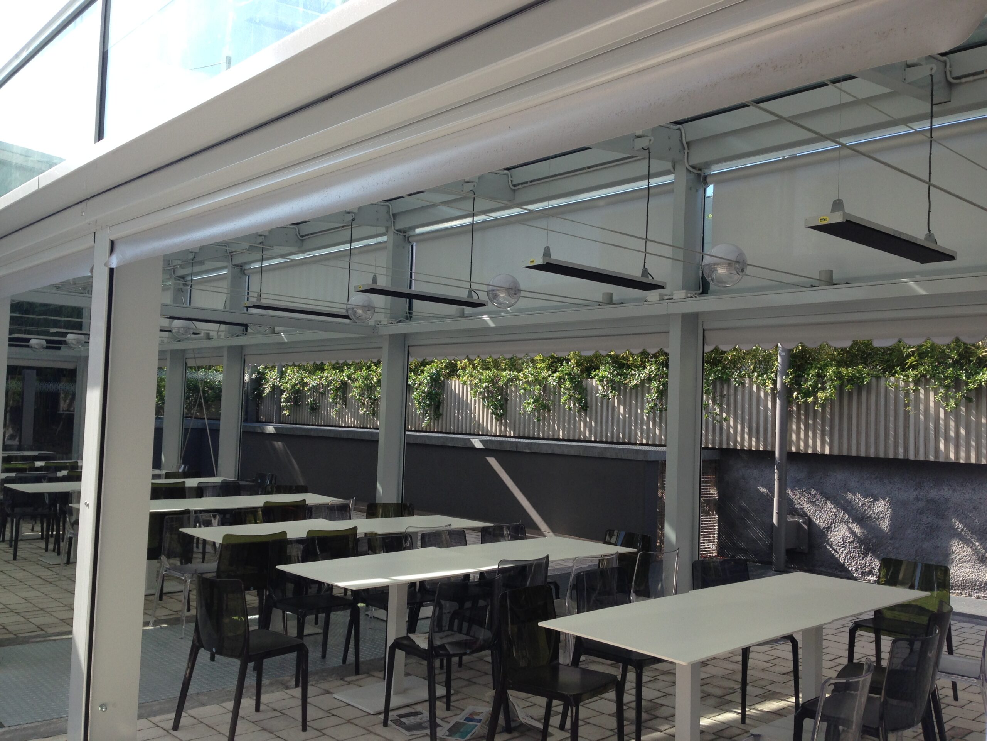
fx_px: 941
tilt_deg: +4.2
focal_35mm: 33
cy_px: 370
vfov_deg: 42.9
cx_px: 494
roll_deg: -1.4
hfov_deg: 55.4
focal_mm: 4.12
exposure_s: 1/536
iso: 50
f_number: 2.4
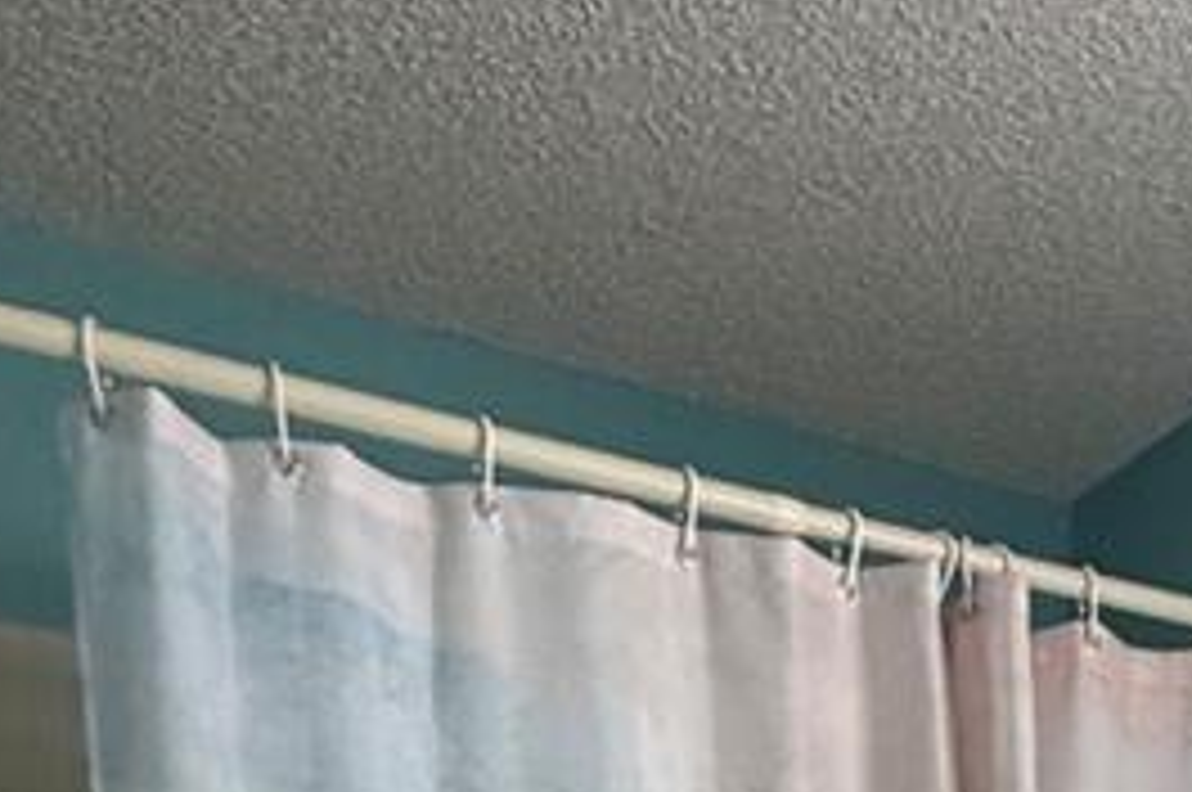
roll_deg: -2.0
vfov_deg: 15.2
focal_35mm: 66
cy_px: 1724
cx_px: 1448
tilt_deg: -9.7
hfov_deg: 26.9
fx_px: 2183
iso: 320
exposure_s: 1/120
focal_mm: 2.22
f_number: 2.2
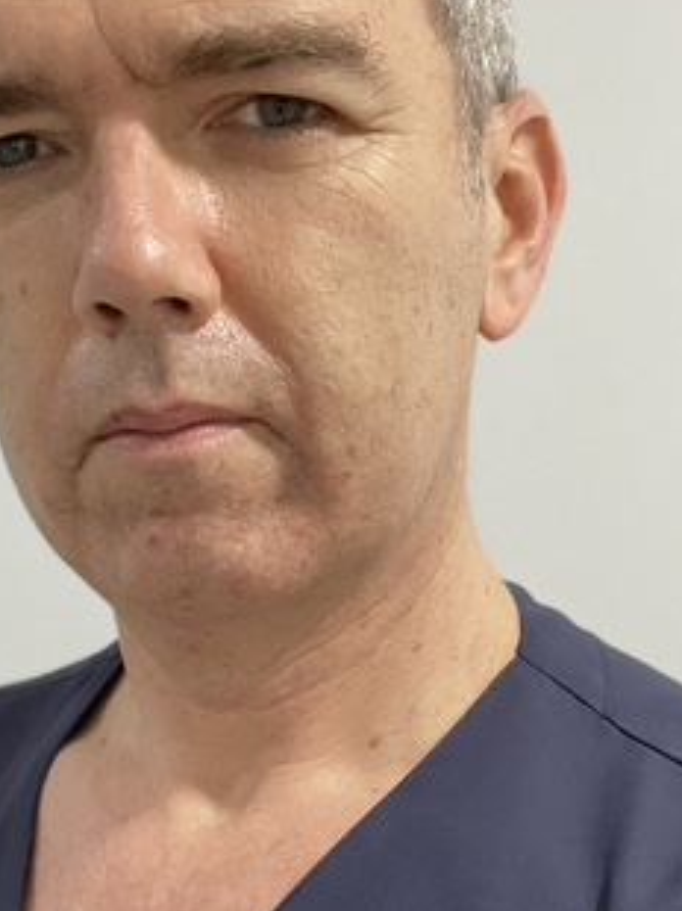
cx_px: 294
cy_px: 526
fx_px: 1631
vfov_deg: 31.2
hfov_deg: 23.6
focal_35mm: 62
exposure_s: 1/60
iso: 320
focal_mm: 2.71
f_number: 2.2
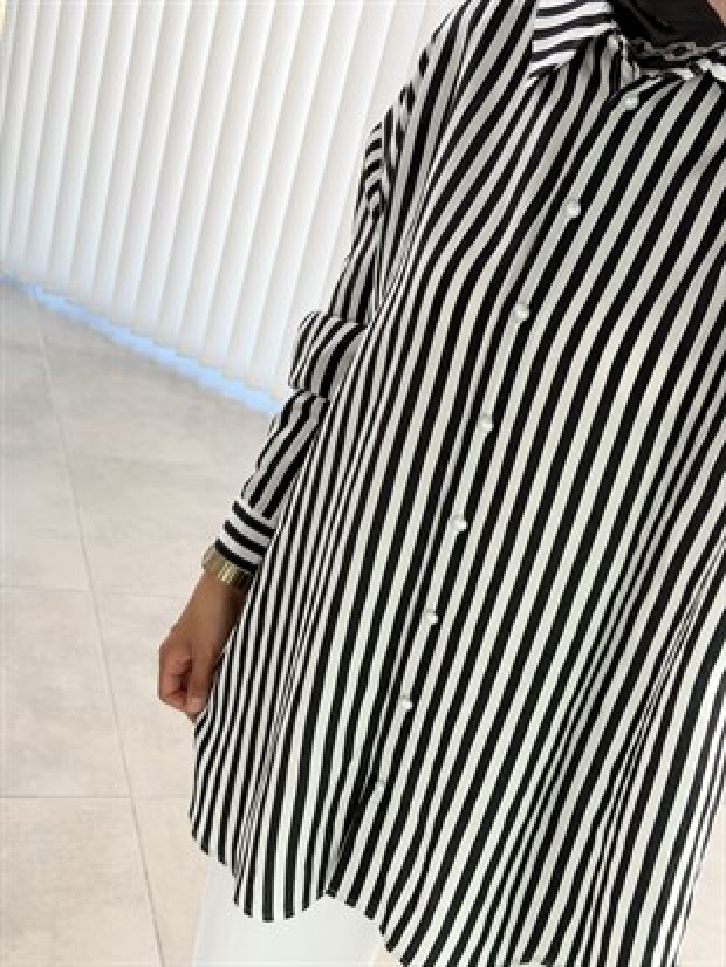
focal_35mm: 48
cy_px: 484
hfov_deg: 30.3
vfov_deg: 39.6
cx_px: 363
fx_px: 1342
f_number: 1.78
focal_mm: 6.76
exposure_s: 1/148
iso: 64
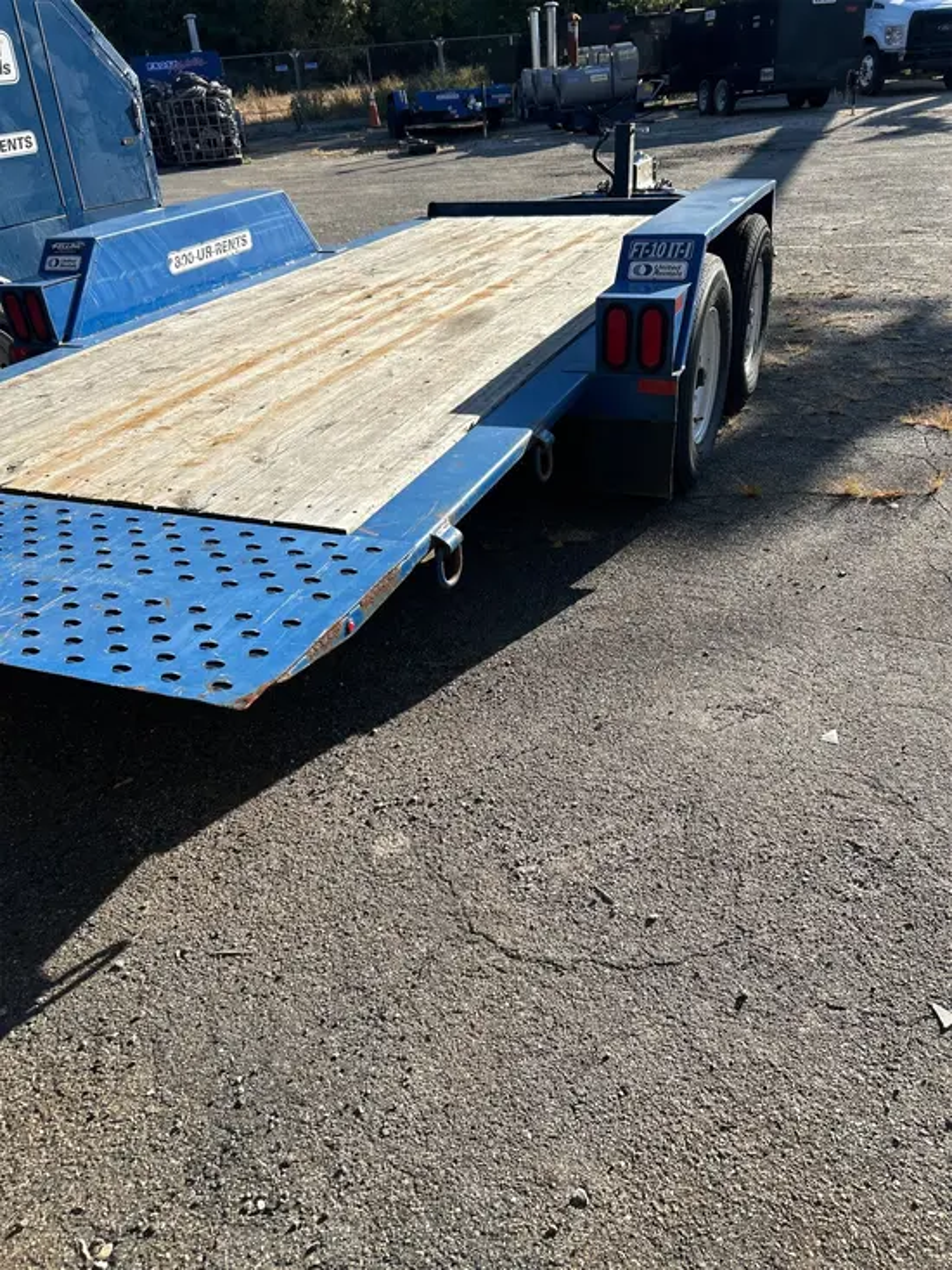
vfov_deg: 67.3
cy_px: 635
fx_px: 953
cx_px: 476
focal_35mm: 26
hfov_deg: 53.1
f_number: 1.5
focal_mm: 5.7
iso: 50
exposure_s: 1/2123
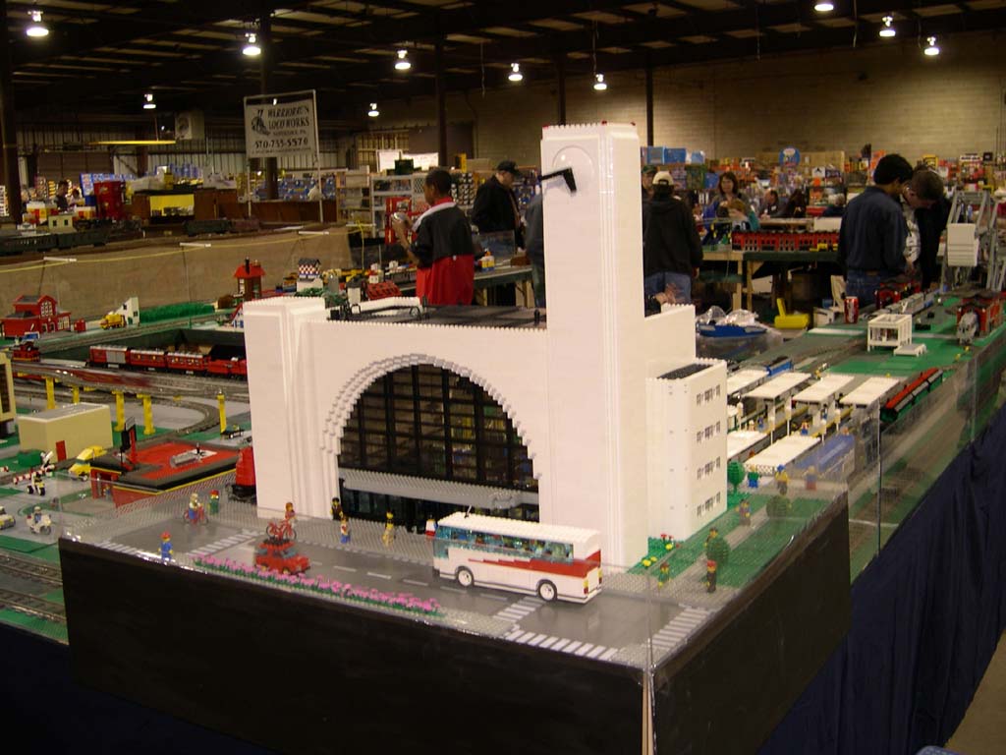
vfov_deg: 37.7
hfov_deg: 49.0
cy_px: 378
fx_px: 1104
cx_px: 503
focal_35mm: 38
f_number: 2.8
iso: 100
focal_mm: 8
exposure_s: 1/5.8
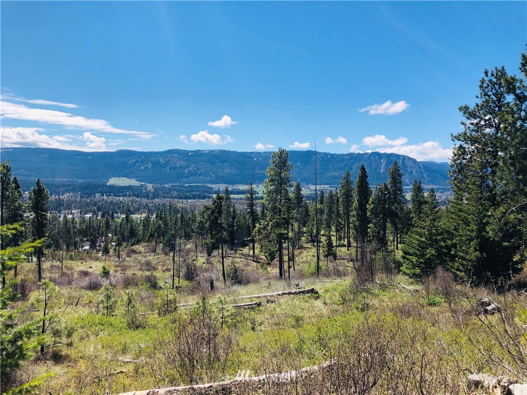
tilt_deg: -2.2
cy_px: 198
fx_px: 426
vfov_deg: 49.7
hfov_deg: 63.4
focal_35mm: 28
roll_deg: -1.3
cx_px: 264
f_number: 1.8
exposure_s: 1/2315
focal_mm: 3.99
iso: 20
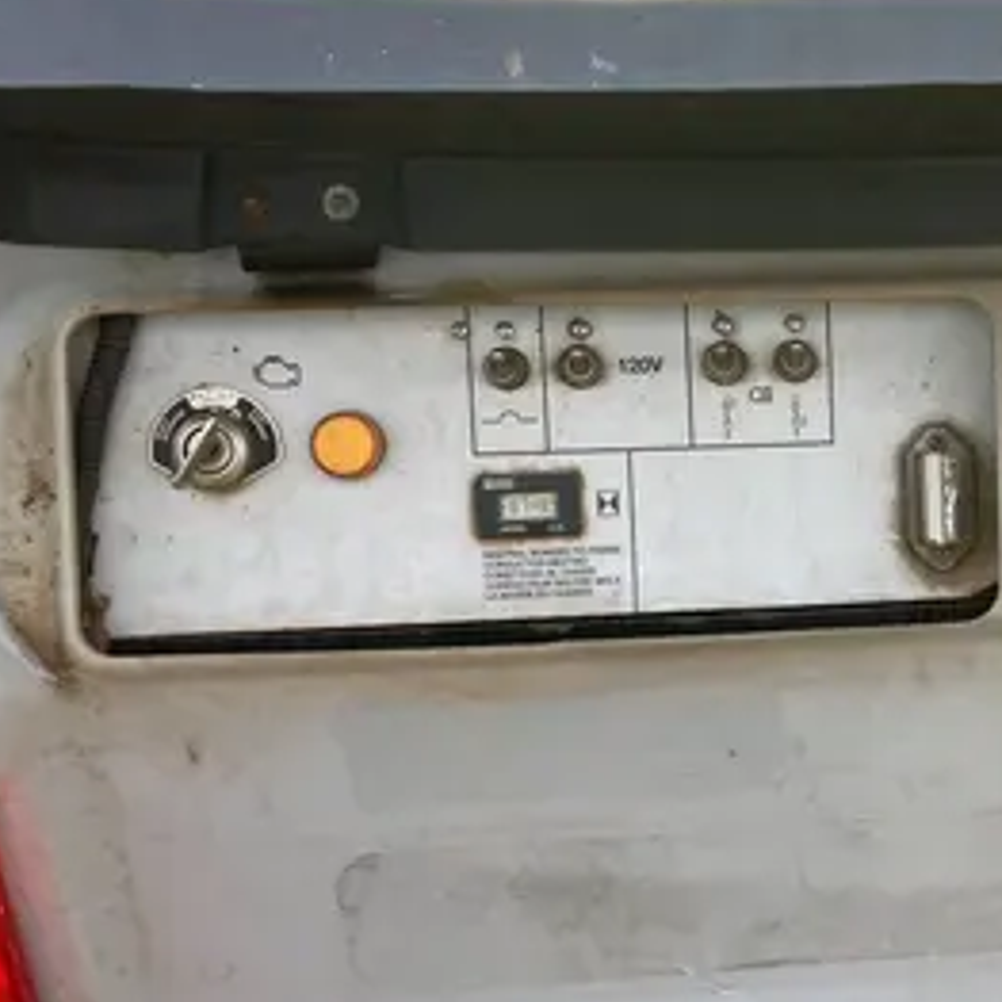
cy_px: 560
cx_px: 906
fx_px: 1703
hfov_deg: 31.2
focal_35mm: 52
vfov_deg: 32.8
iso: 64
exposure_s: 1/119
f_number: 1.8
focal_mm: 3.99
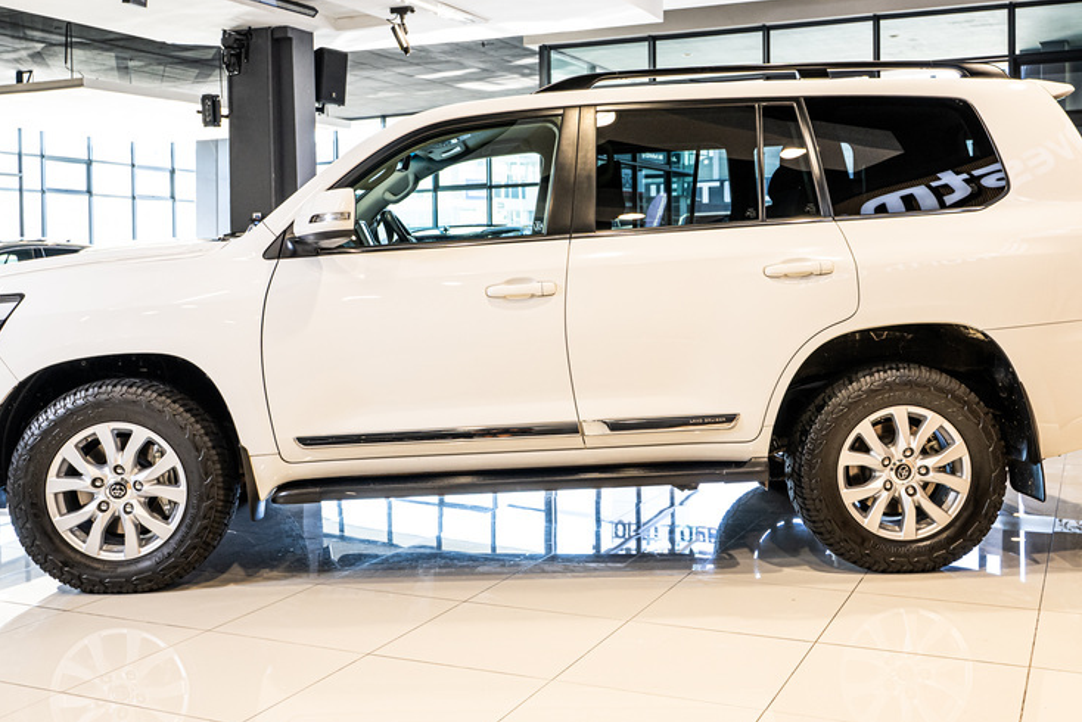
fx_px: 1173
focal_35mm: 39
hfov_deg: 49.5
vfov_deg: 34.1
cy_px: 268
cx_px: 551
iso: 800
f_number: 4
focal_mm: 28
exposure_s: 1/125
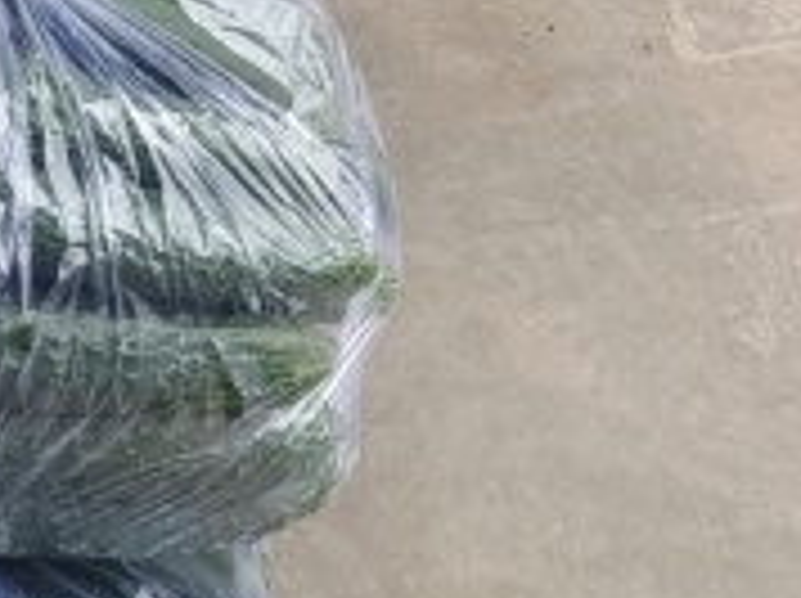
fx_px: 3189
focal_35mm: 138
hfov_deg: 13.1
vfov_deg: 10.1
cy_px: -501
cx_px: -562
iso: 128
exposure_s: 1/100
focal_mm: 5.5
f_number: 1.75
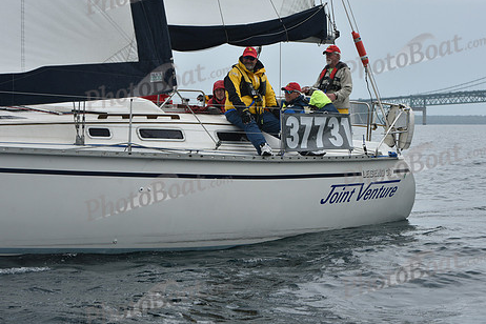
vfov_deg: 12.7
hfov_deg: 18.9
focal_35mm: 108
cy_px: 125
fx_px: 1458
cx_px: 288
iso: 250
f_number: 9
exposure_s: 1/800
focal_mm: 86
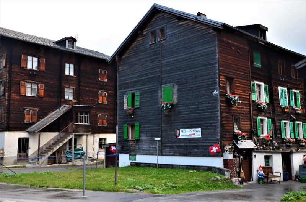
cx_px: 153
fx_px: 331
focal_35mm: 39
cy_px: 101
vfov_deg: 34.1
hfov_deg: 49.6
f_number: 6.3
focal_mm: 26
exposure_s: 1/15
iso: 320
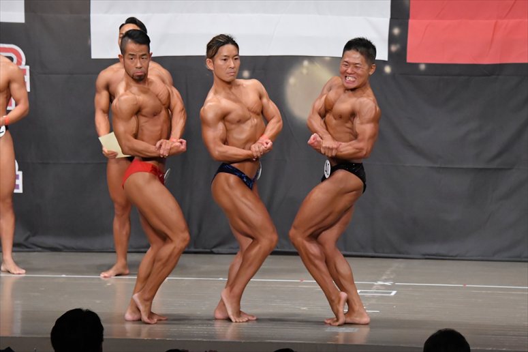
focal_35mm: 202
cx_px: 264
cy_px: 176
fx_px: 2961
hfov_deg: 10.2
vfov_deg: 6.8
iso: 6400
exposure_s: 1/400
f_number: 5.6
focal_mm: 135
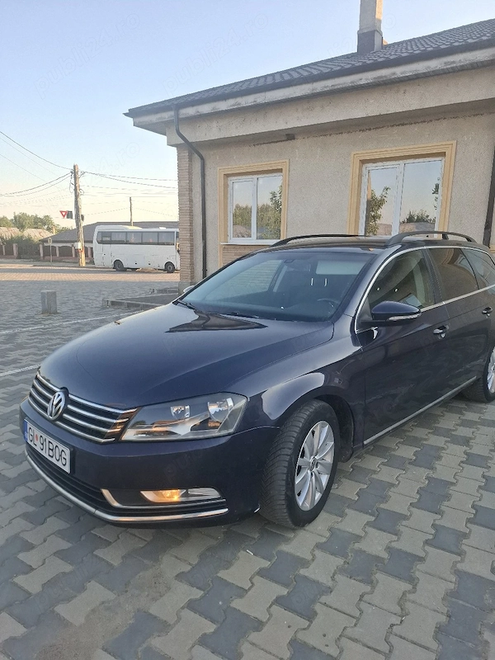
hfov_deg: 58.9
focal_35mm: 23
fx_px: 439
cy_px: 330
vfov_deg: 73.9
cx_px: 248
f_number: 1.8
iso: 50
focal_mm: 5.54
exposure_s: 1/417
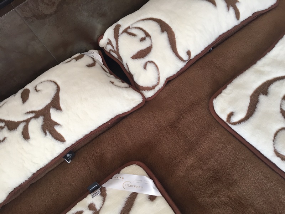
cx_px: 142
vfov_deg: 48.2
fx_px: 239
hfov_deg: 61.7
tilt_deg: -54.0
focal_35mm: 29
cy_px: 107
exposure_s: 1/33
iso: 40
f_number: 2.2
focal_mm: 4.15
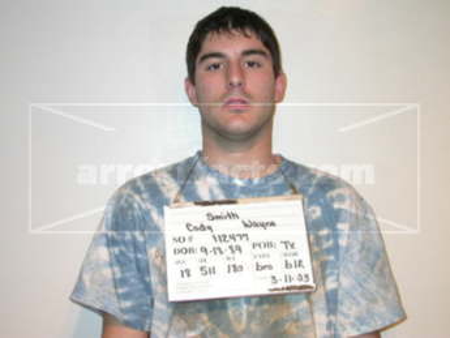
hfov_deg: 33.8
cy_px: 169
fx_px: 741
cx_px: 225
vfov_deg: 25.7
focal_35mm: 57
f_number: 3
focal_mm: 11.8
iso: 100
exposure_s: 1/60.3
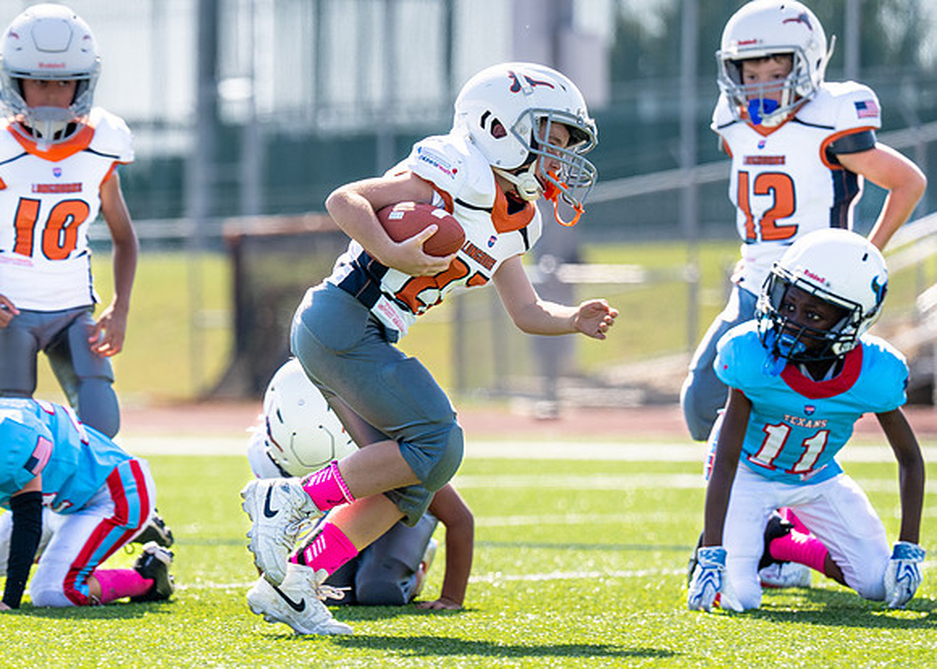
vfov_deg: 5.2
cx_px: 46
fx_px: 7322
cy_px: 329
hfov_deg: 7.3
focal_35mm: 275
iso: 100
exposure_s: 1/1250
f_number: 2.8
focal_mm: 147
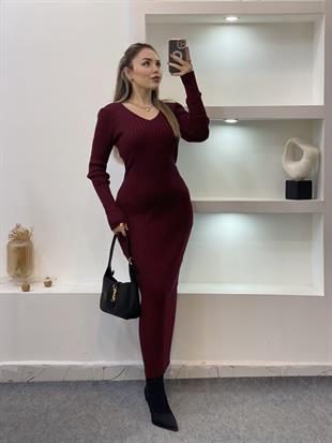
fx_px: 665
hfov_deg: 28.0
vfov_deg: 36.8
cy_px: 222
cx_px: 166
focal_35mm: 52
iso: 80
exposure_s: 1/100
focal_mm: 6
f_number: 2
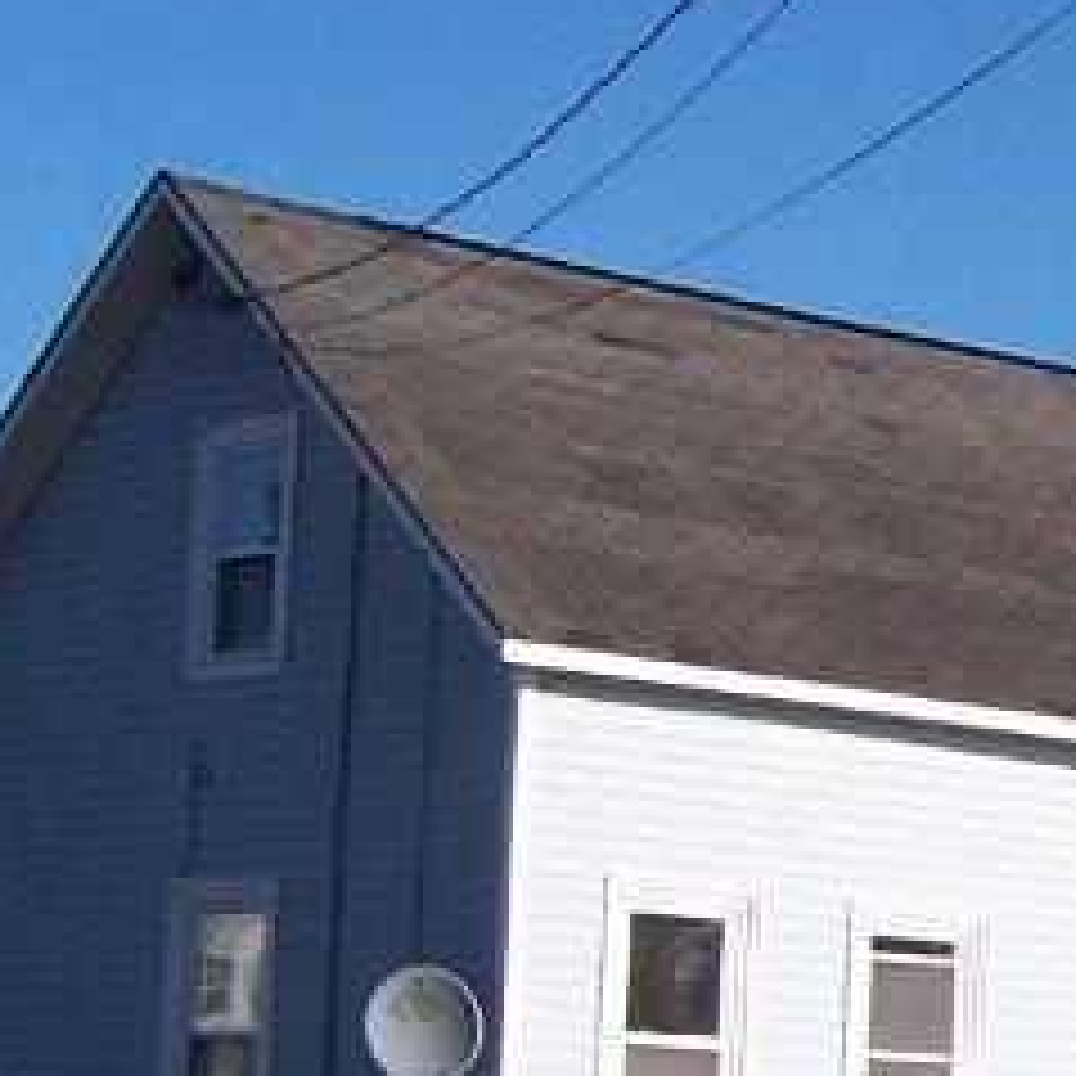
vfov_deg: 13.9
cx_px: 1612
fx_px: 4396
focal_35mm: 125
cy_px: 662
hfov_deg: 13.2
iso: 80
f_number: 4
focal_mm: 5.5
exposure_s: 1/750
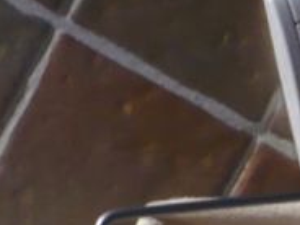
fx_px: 1647
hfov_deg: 9.5
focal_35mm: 190
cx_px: 672
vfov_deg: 7.2
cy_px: 595
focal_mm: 5.8
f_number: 2.8
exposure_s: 1/15
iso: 200
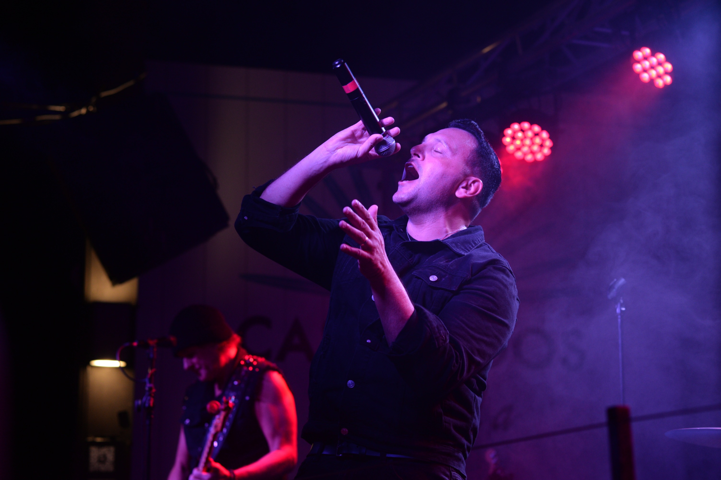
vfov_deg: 16.1
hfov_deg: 23.9
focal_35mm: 85
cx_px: 360
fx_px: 1702
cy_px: 240
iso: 1000
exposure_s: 1/800
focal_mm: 85
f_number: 4
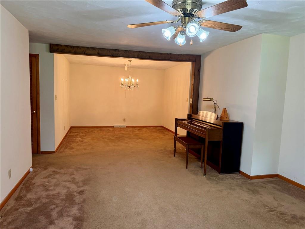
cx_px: 152
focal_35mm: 24
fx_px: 211
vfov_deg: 56.8
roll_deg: -1.6
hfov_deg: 71.6
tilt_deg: -5.7
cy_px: 114
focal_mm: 6.76
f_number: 1.78
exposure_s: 1/120
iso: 320
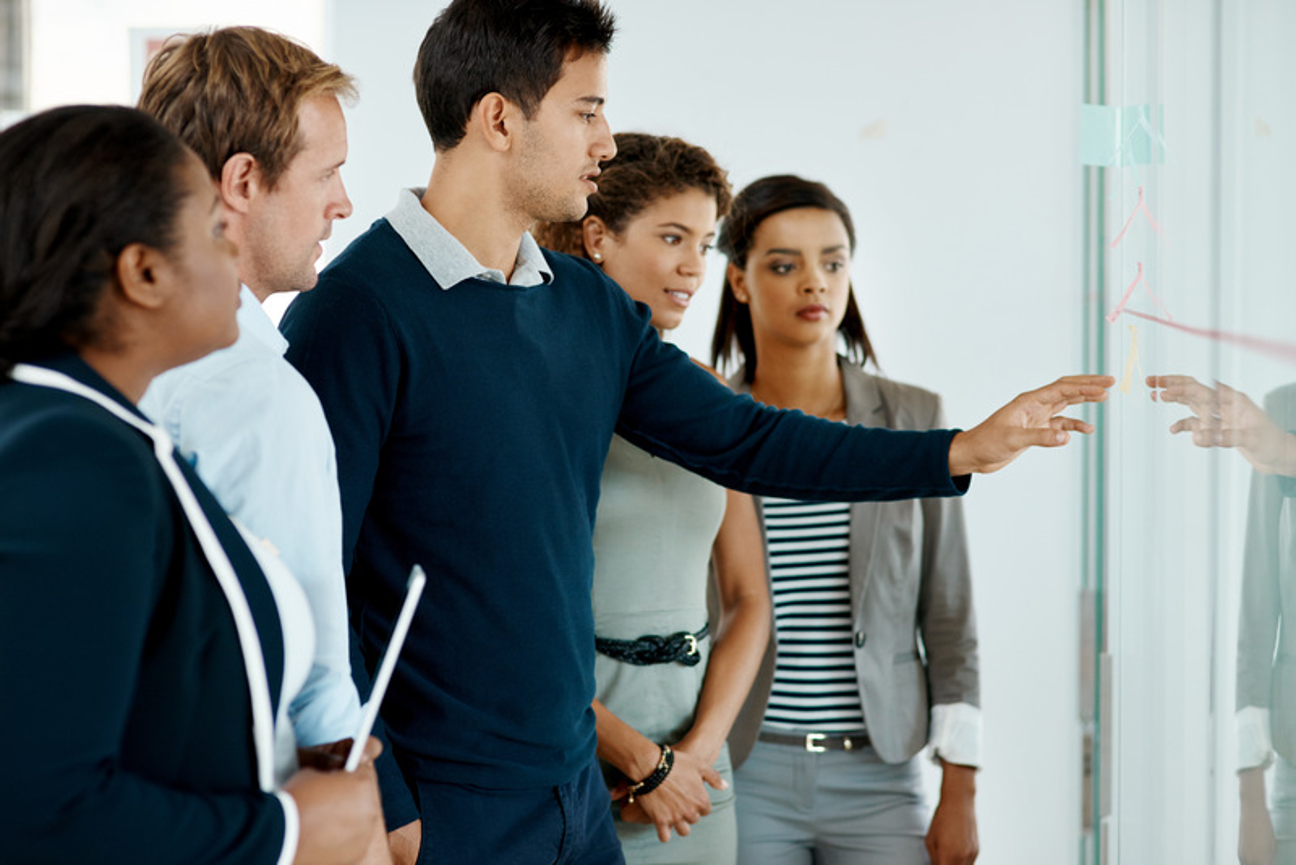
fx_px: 3061
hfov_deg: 23.9
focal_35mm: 85
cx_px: 648
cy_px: 432
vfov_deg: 16.1
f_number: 2.2
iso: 400
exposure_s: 1/250
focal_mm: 85
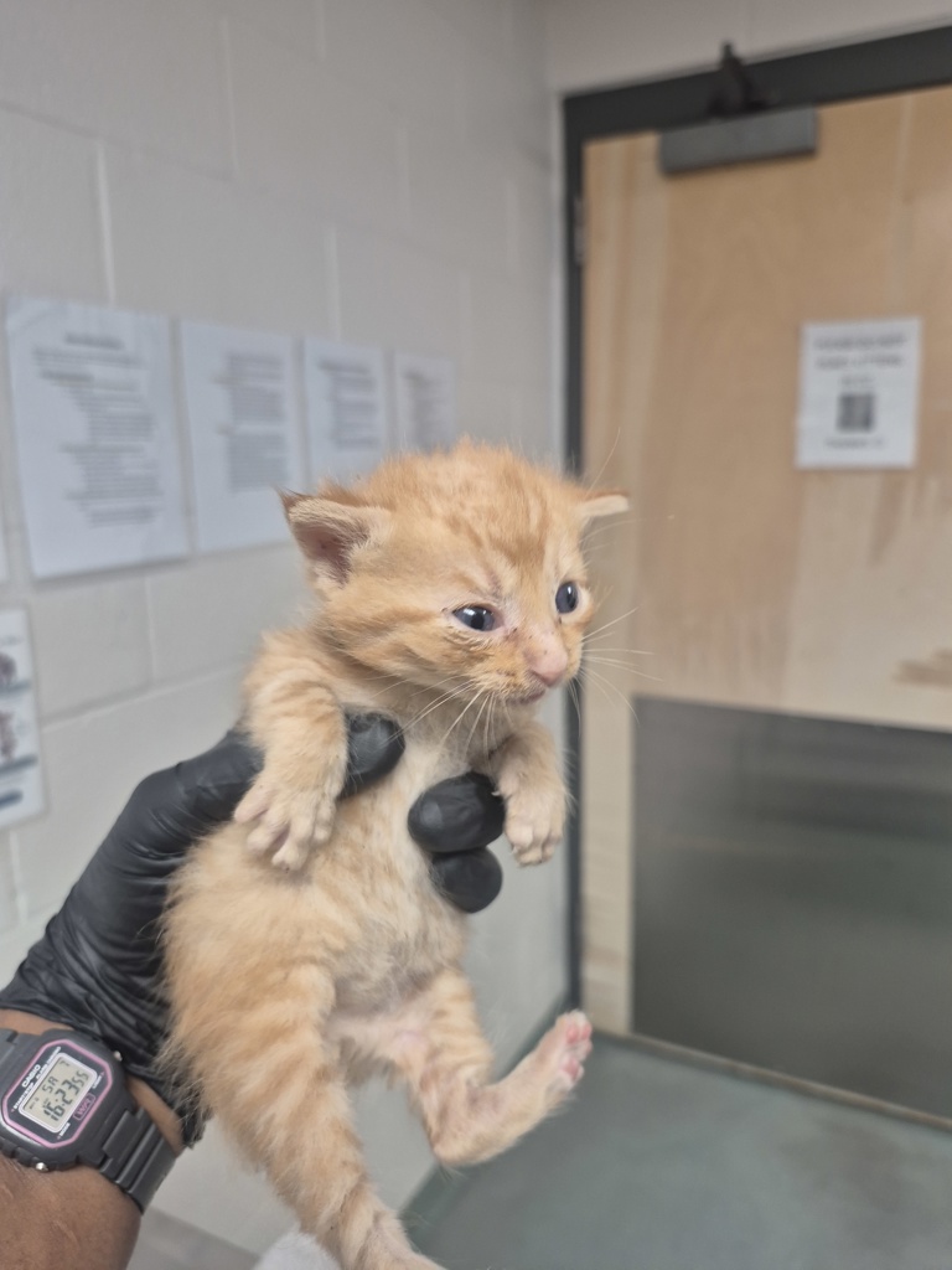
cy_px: 635
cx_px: 476
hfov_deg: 58.9
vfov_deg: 73.9
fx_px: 843
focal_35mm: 23
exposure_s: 1/53
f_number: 1.8
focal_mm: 5.4
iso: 160
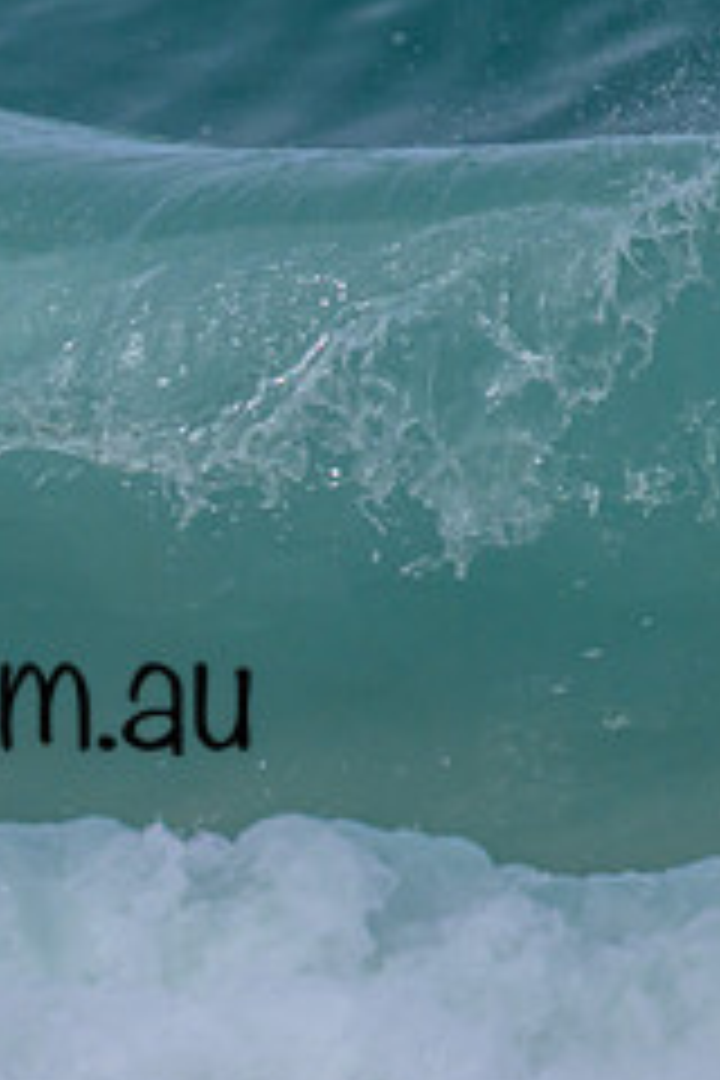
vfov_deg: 0.8
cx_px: -639
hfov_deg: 0.5
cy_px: 493
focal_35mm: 2602
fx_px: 78054
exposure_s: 1/2000
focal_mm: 800
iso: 720
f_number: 11
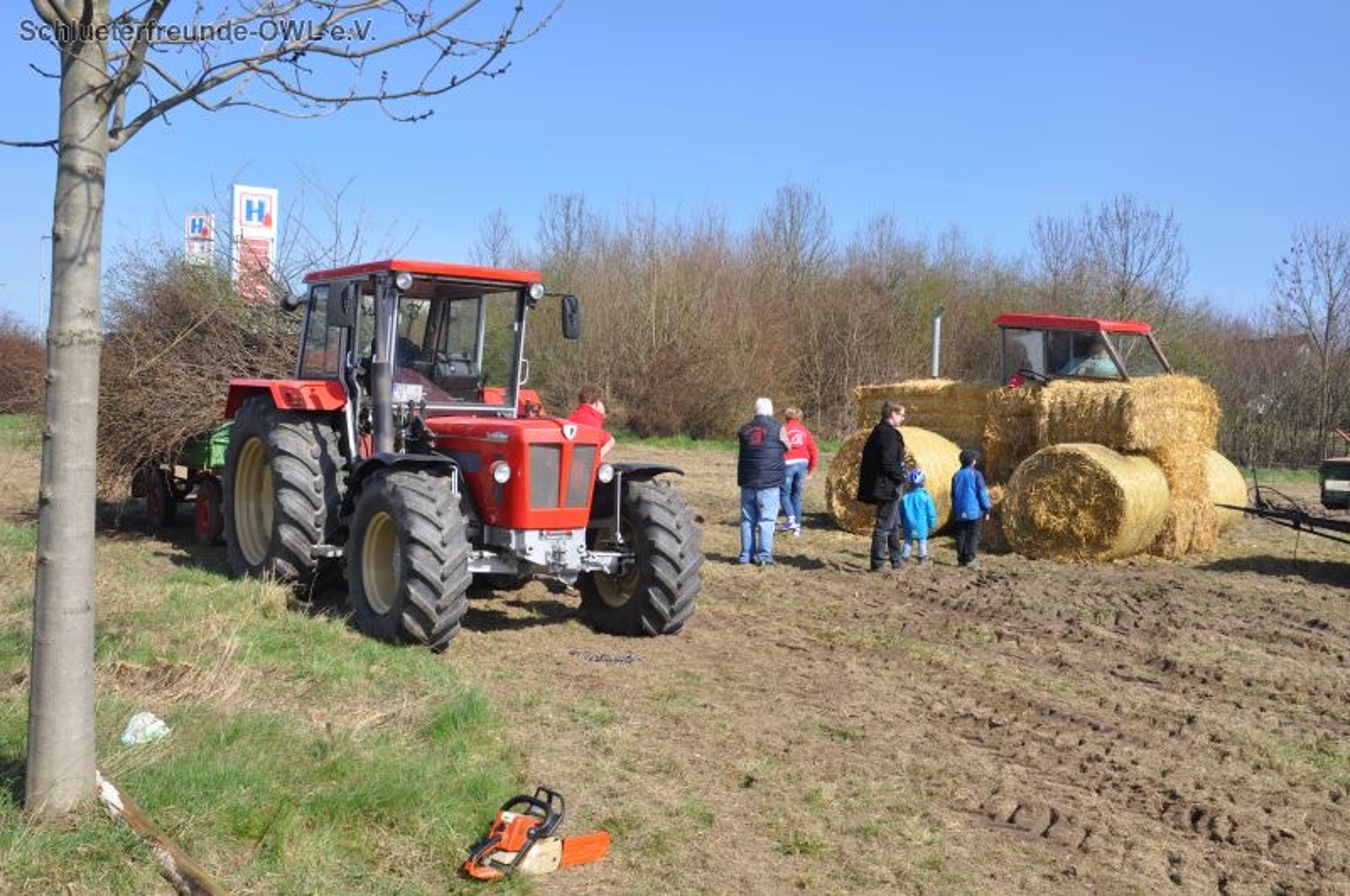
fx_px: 1292
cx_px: 675
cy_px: 448
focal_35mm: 34
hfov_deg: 55.2
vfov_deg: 38.3
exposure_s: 1/320
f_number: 9
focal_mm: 23
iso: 200
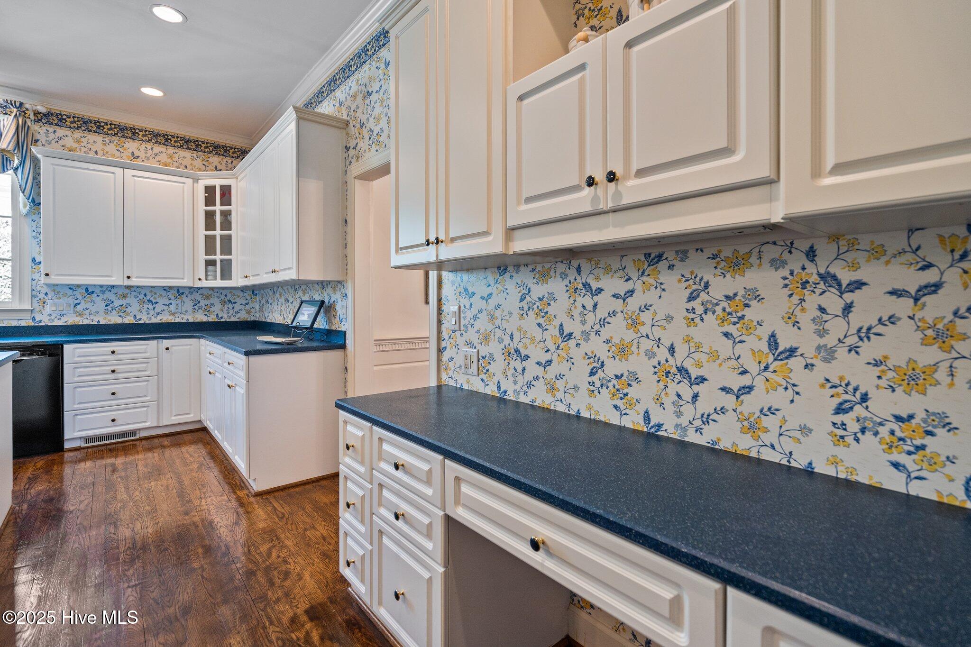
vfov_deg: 73.7
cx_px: 486
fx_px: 431
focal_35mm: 16
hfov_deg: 96.7
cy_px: 324
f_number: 4
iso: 400
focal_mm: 16
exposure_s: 1/30
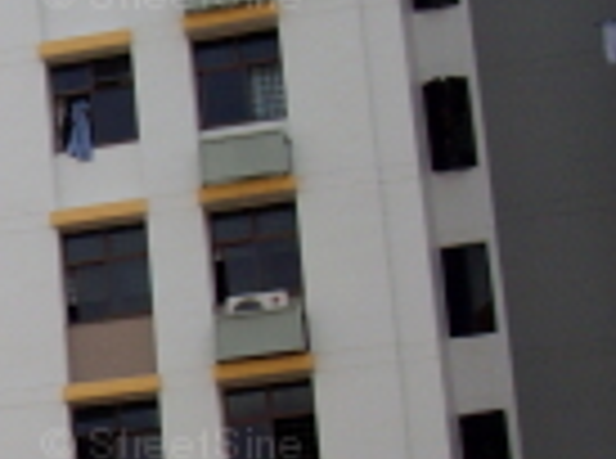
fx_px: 2645
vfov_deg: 9.8
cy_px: 450
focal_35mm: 149
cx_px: -522
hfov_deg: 12.1
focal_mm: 6.2
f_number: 5.6
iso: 80
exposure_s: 1/320
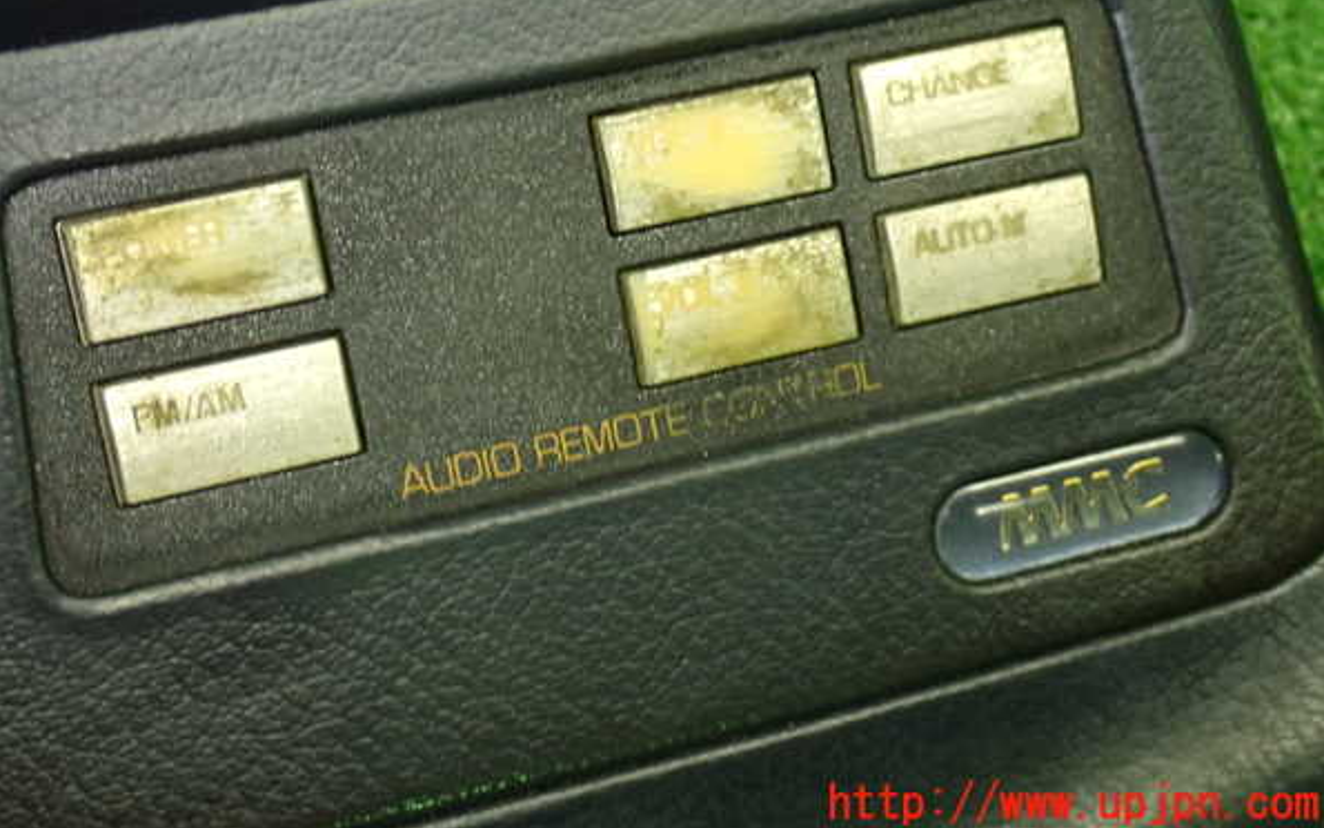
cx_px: 663
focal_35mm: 62
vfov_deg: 20.9
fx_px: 2237
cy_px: 332
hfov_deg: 33.0
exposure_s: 1/60
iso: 640
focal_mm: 10.35
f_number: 3.5
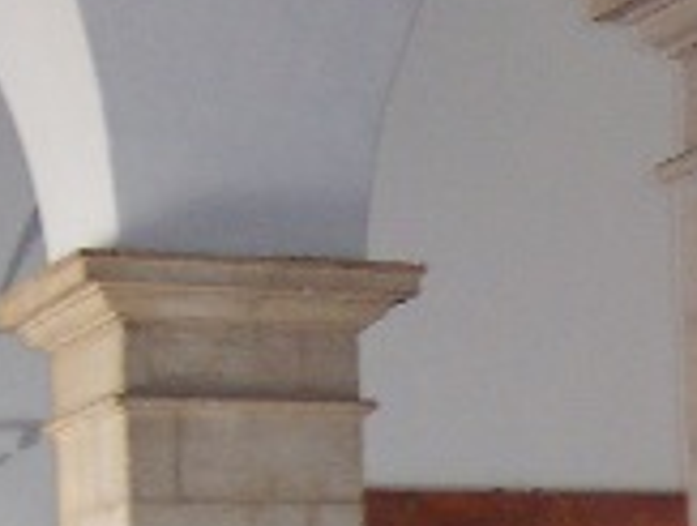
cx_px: 838
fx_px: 3753
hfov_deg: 10.4
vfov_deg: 7.8
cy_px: 949
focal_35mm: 186
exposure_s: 1/30
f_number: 2.8
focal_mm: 8
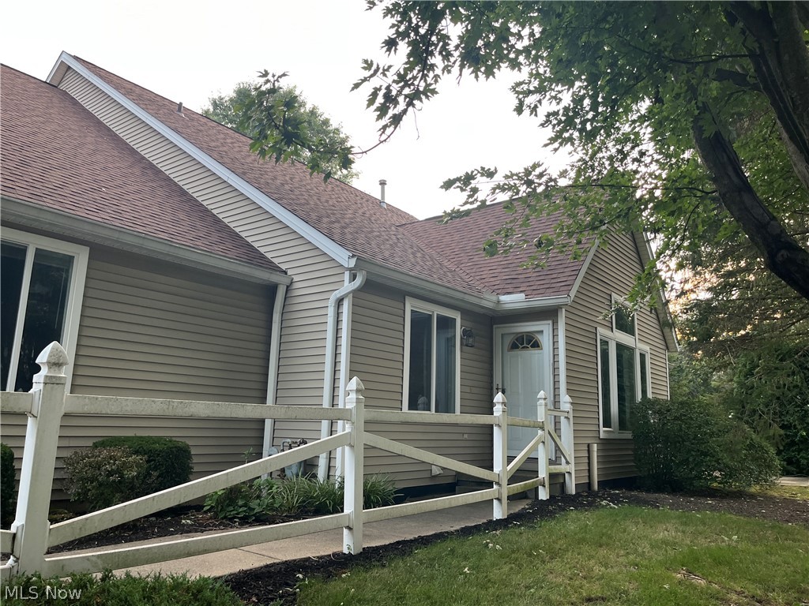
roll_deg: -3.7
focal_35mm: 26
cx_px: 404
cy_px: 303
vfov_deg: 53.1
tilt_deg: +6.8
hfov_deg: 67.3
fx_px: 608
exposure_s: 1/122
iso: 64
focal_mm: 5.1
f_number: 1.6
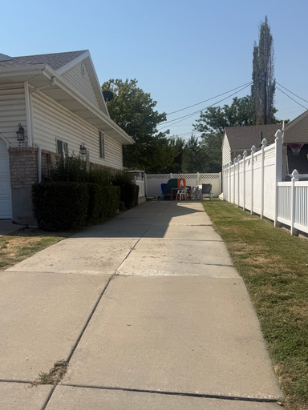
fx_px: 427
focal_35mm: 36
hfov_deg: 39.3
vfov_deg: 51.2
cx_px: 109
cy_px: 230
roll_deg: +1.9
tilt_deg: -5.9
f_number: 1.78
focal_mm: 6.76
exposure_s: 1/8130
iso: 80
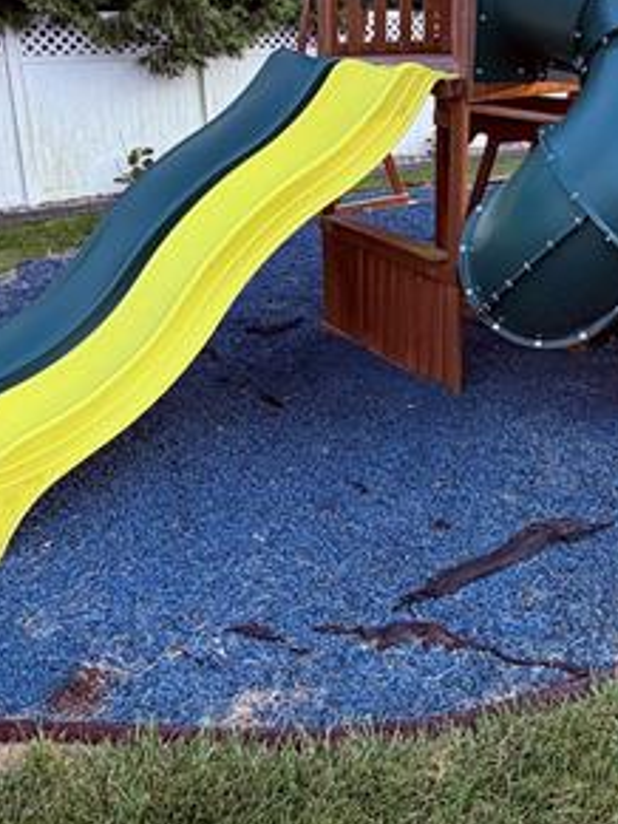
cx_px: 431
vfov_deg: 49.1
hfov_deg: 38.0
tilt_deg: -15.0
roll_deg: -0.9
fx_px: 881
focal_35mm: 37
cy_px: 261
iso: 64
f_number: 2.2
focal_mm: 2.22
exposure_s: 1/121
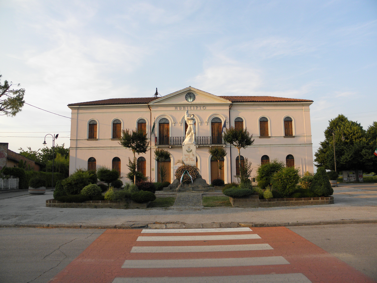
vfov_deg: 49.7
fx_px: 305
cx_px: 188
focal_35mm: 28
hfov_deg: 63.4
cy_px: 142
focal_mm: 5
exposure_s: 1/320
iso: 100
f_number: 3.5
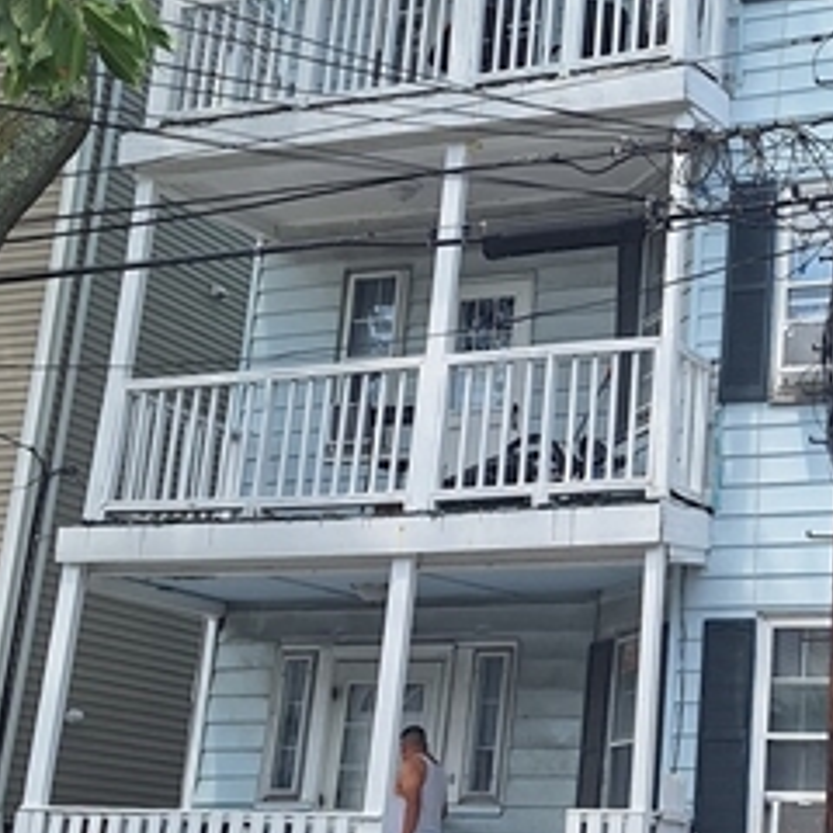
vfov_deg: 26.5
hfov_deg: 25.6
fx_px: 1770
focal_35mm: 65
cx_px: 764
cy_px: 385
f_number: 1.8
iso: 40
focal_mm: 5.54
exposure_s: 1/1957
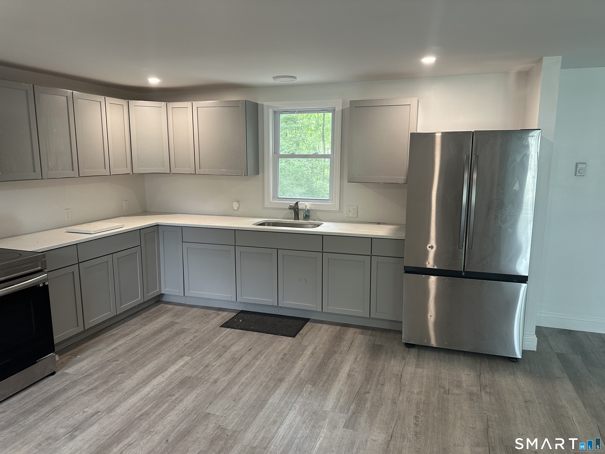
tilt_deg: -8.7
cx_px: 302
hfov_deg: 71.6
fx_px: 419
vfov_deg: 56.8
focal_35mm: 24
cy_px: 227
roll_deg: -0.2
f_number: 1.78
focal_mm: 6.86
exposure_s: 1/60
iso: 200
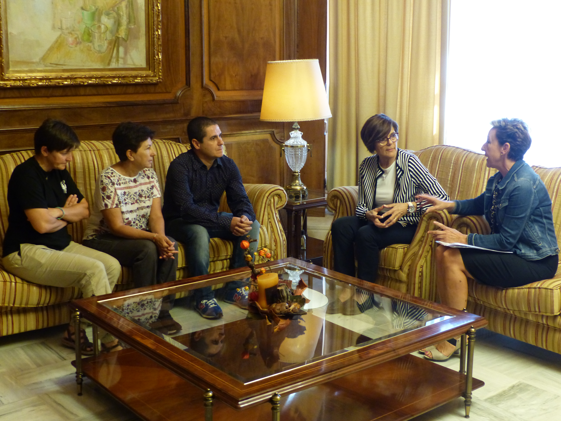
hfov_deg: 40.4
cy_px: 210
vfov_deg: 30.9
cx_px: 280
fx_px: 762
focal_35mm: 47
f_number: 2.8
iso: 400
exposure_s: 1/20
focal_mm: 8.4
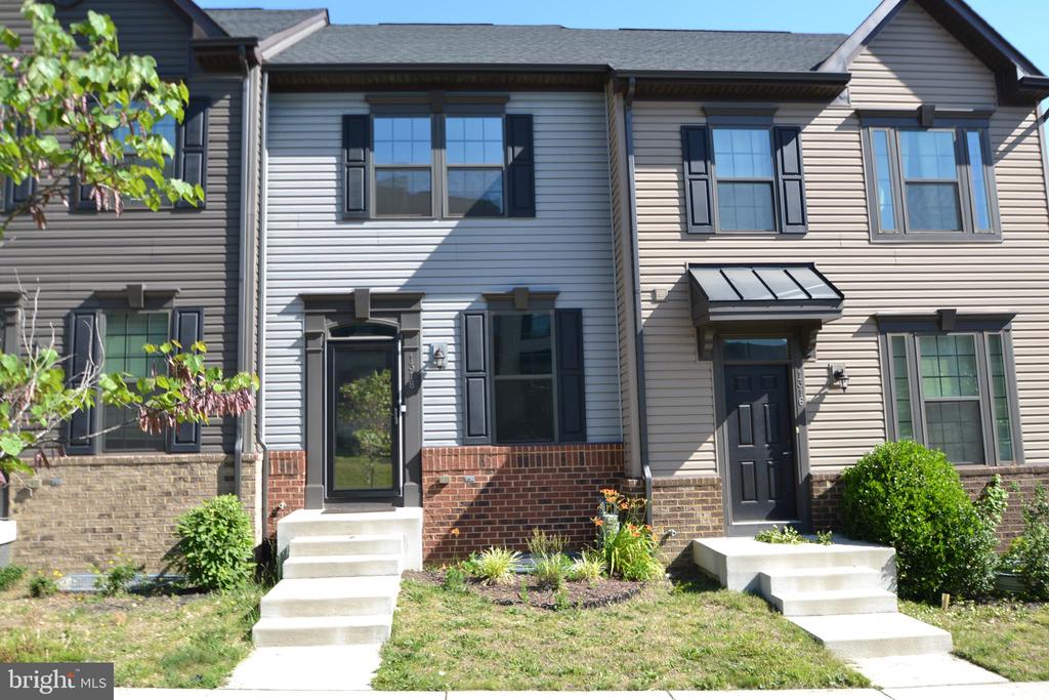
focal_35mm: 26
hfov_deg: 70.4
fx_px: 743
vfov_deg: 50.4
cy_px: 350
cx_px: 524
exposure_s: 1/160
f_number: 6.3
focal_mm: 17
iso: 100
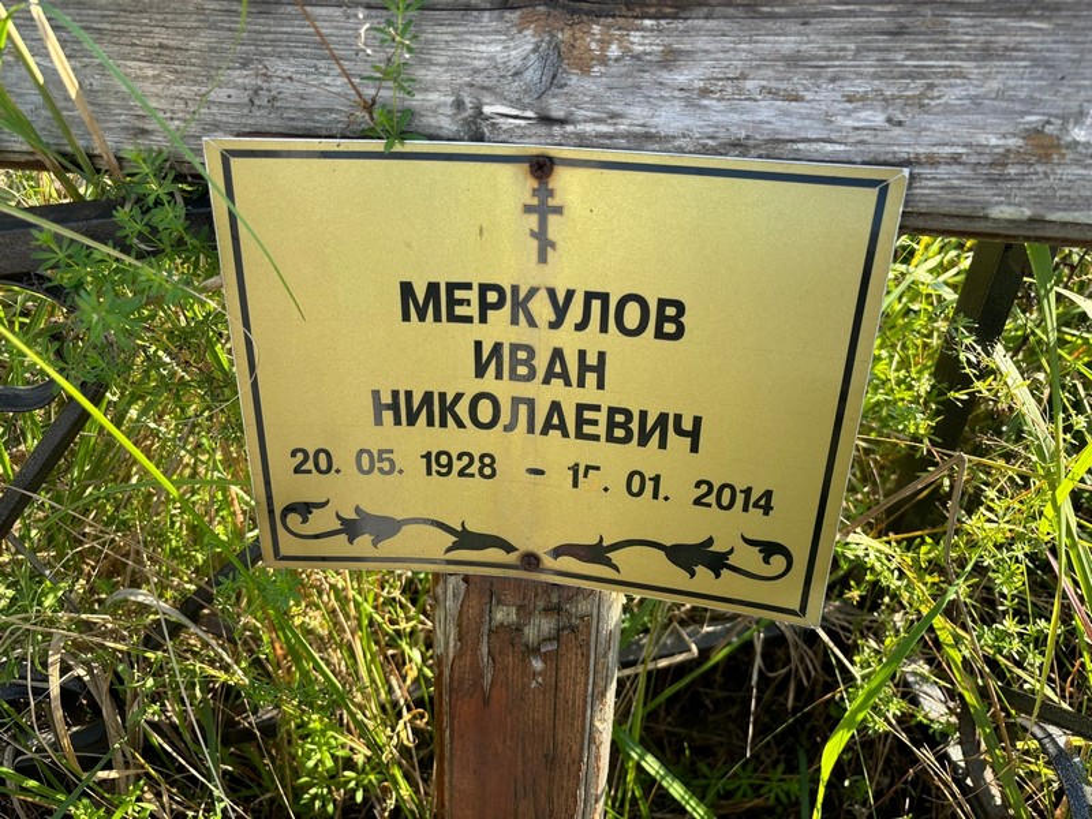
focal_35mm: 26
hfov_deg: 67.3
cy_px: 410
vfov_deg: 53.1
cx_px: 546
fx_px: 820
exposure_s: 1/707
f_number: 1.6
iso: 50
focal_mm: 5.96
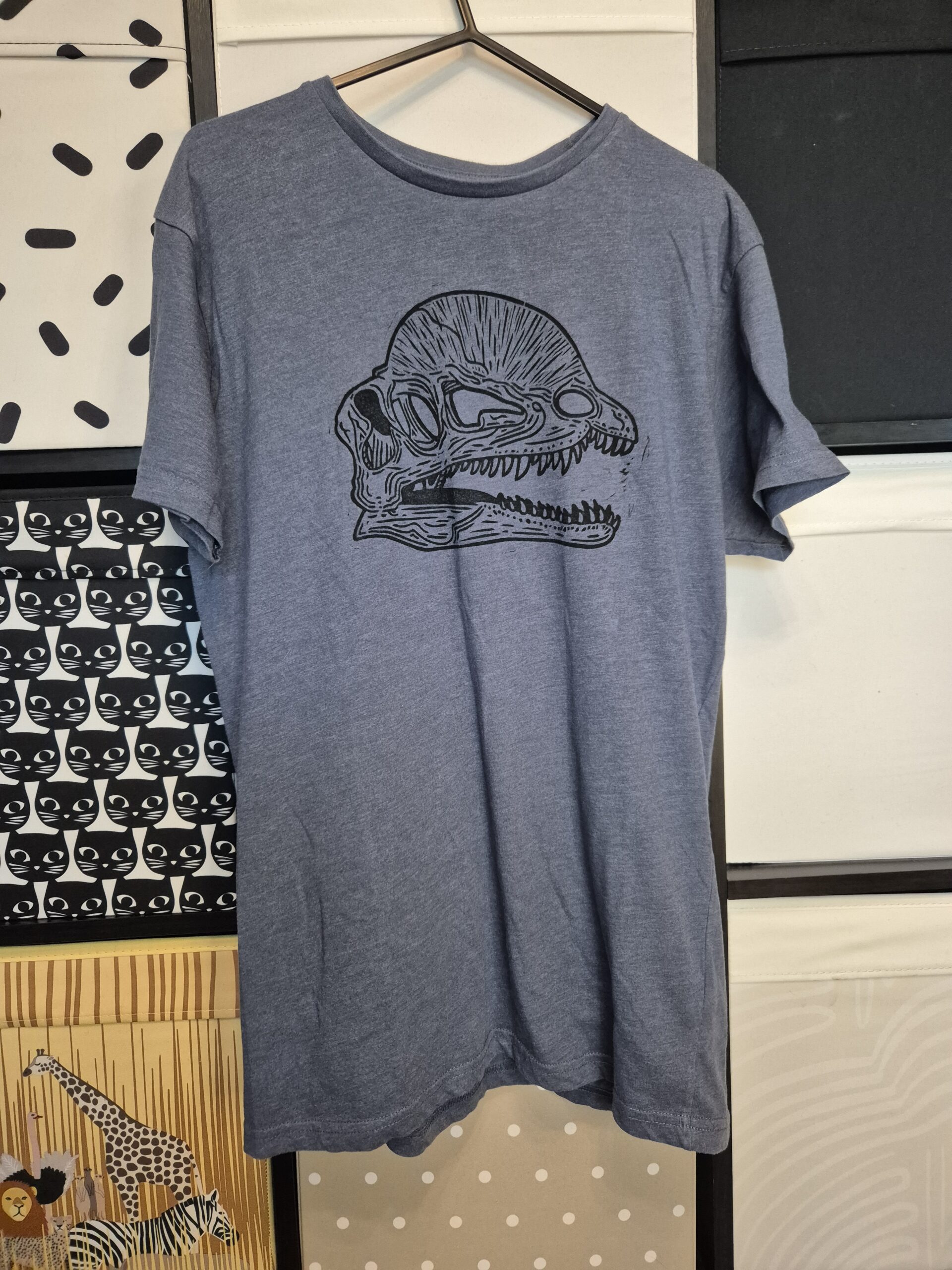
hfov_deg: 58.9
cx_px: 476
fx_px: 843
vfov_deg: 73.9
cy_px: 635
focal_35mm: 23
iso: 1250
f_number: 1.8
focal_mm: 5.4
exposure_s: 1/100
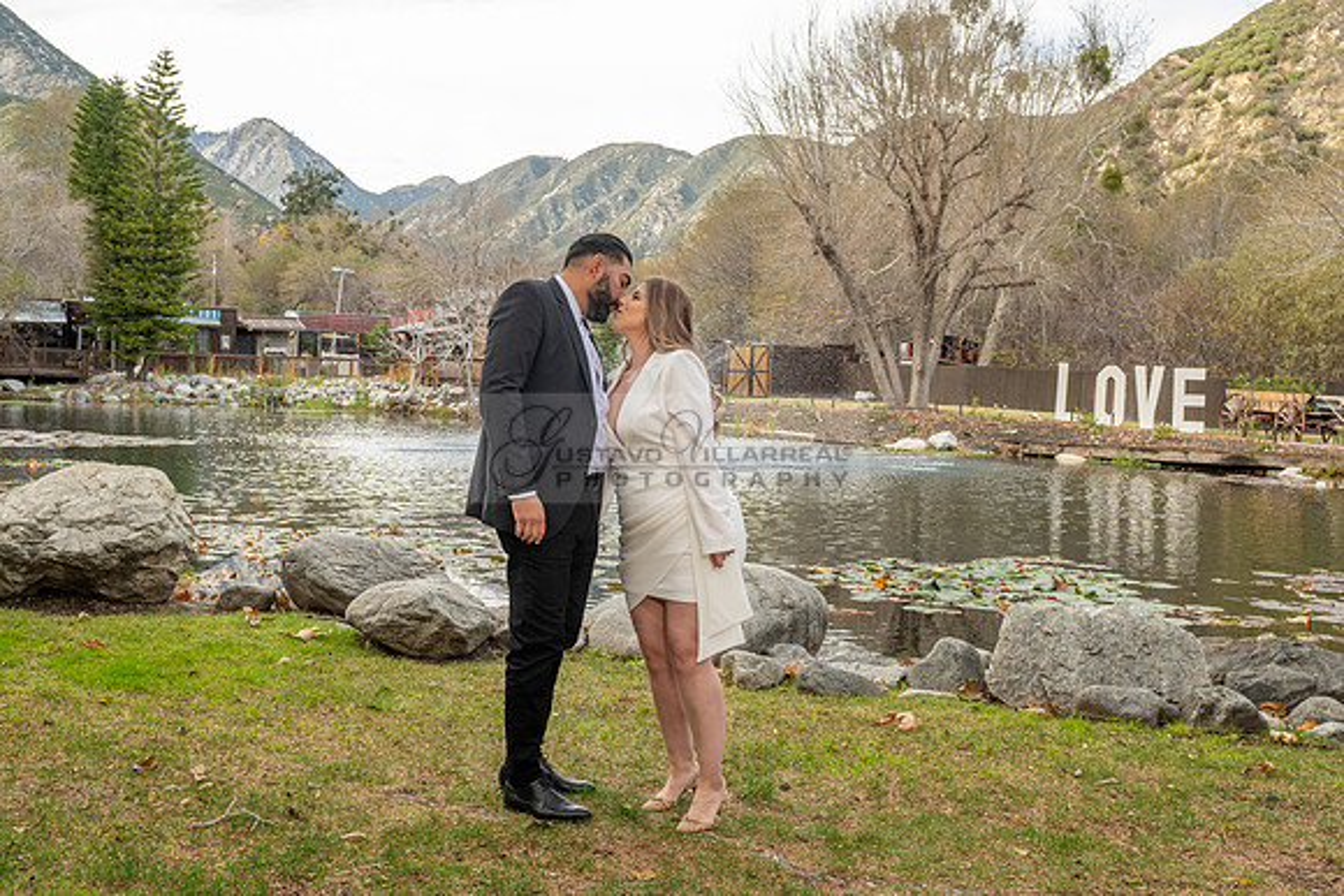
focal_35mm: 38
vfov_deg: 34.9
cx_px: 587
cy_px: 463
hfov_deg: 50.4
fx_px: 1425
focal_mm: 27
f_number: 5.6
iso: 200
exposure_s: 1/125
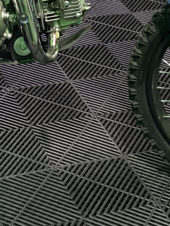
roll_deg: -0.5
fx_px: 778
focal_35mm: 119
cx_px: -10
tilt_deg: -24.3
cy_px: -9
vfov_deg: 16.2
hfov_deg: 12.3
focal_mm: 5.96
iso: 320
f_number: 1.6
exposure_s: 1/60
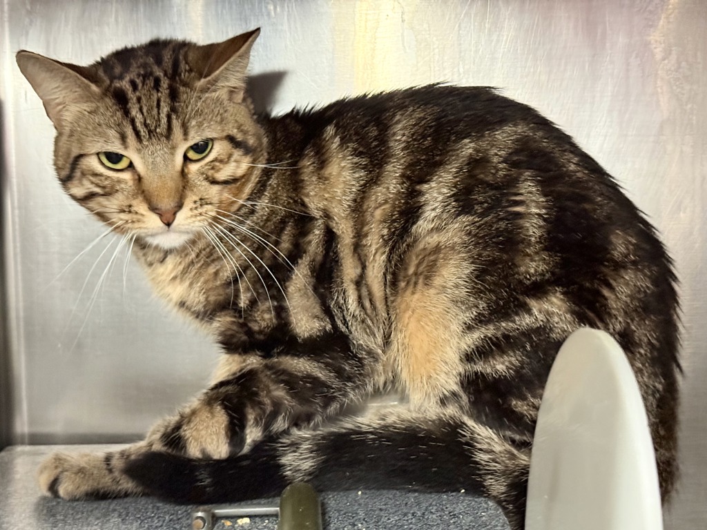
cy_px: 265
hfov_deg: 39.7
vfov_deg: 30.3
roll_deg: +2.8
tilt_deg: -7.6
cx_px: 354
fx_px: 980
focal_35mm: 48
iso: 640
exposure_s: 1/24
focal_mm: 6.76
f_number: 1.78
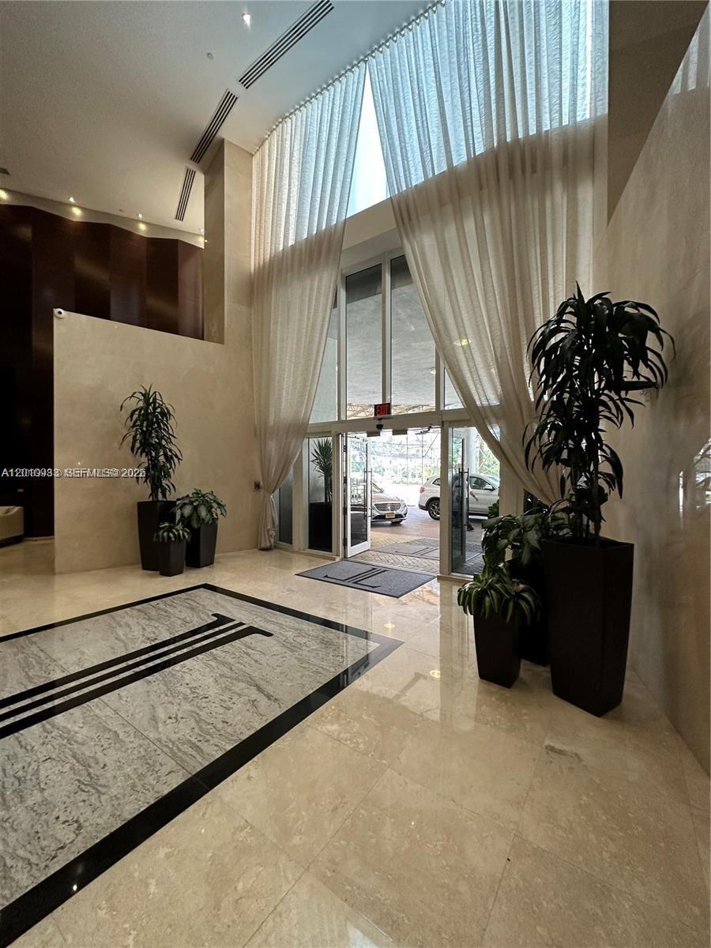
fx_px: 383
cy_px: 474
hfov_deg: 85.7
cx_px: 356
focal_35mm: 14
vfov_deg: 102.1
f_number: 2.2
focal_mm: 2.22
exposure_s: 1/60
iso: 160
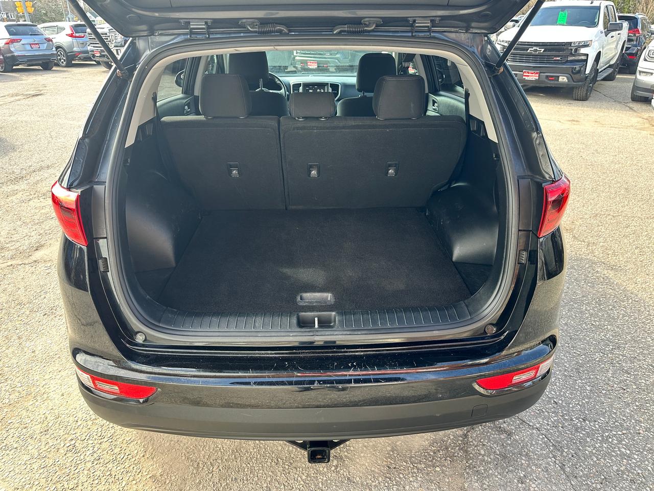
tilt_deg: -26.8
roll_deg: +0.0
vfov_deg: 56.8
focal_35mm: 24
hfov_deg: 71.6
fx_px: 453
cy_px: 246
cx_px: 327
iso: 80
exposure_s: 1/189
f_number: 1.78
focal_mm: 6.86
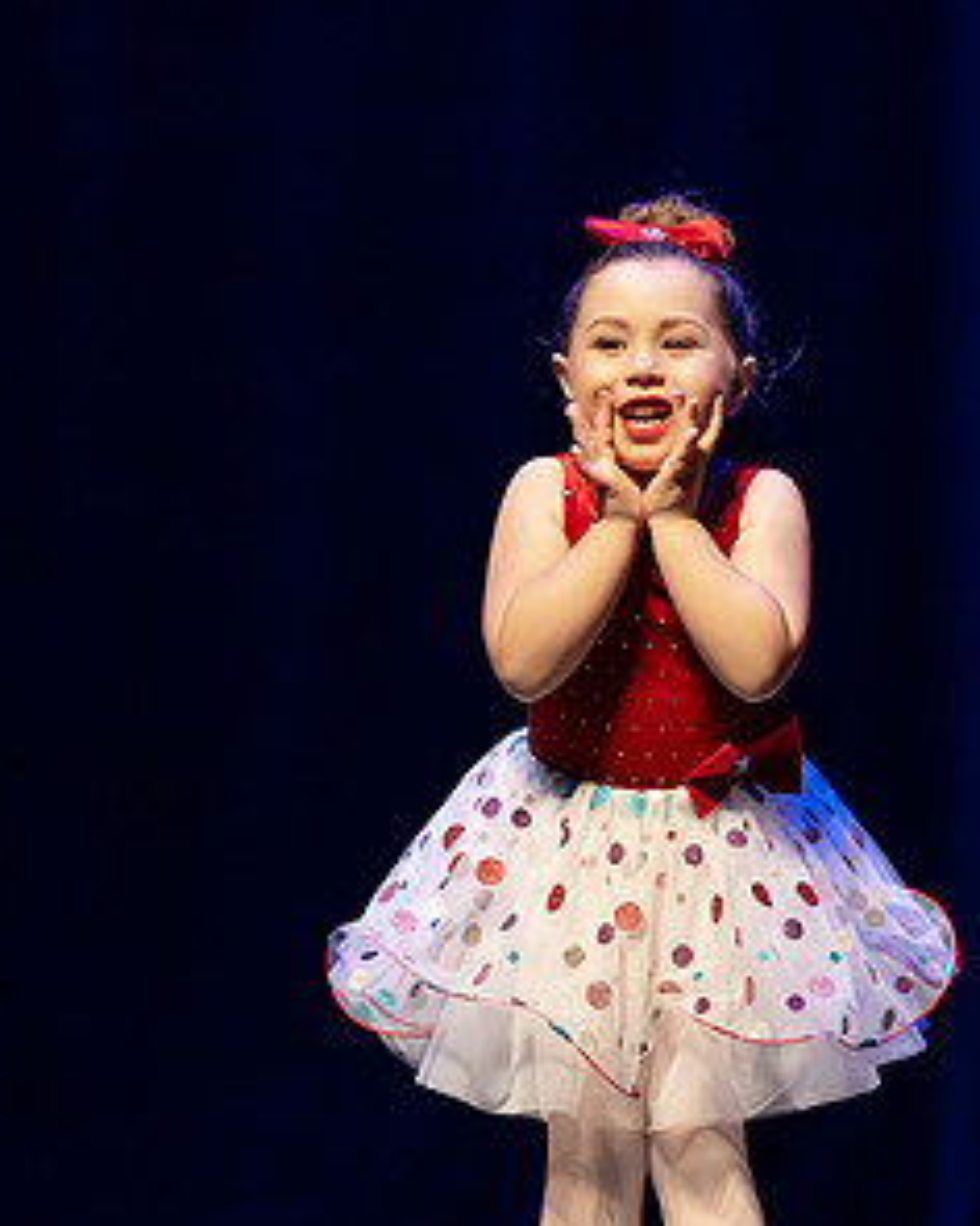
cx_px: 607
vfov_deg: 4.7
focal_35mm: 410
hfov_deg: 3.8
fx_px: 14865
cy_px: 489
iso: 3200
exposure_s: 1/640
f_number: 2.8
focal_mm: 150
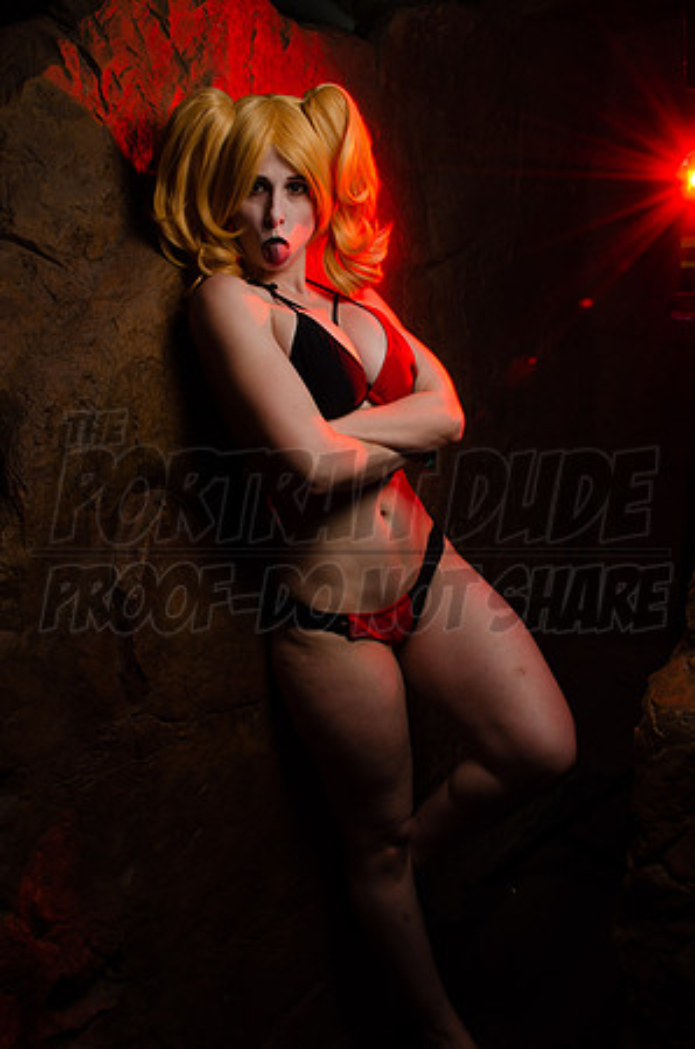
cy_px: 524
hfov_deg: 38.2
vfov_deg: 55.2
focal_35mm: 34
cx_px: 348
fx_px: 1004
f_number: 16
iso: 100
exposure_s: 1/60
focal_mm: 23
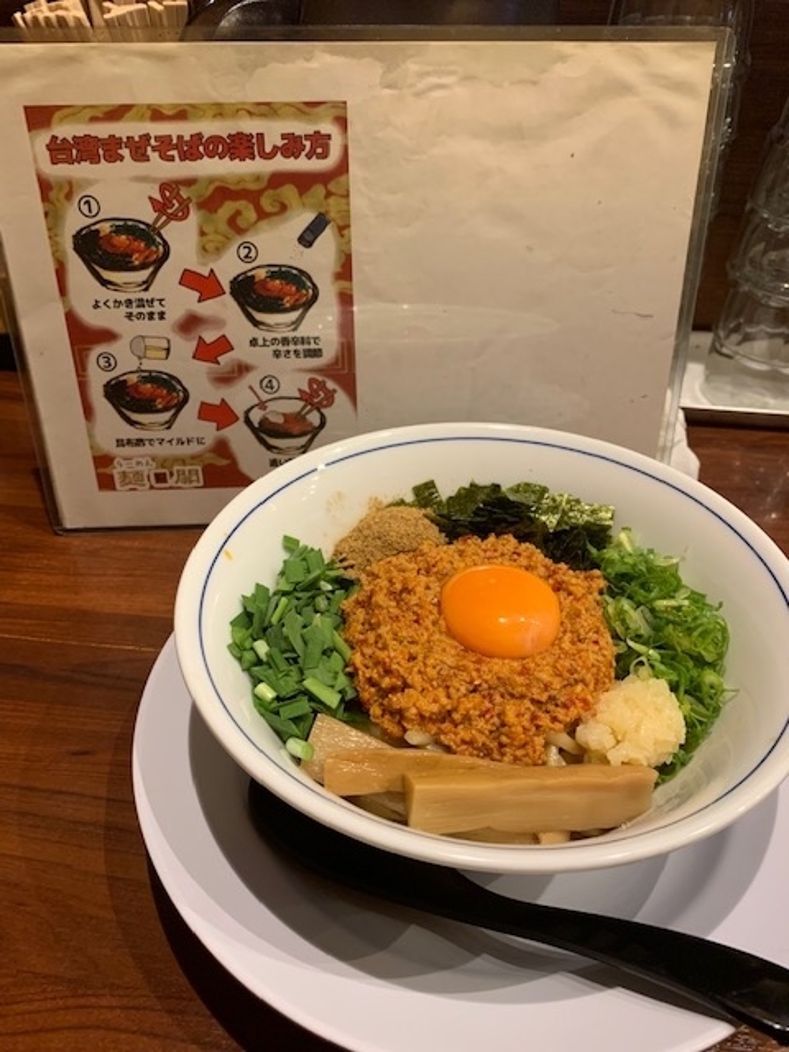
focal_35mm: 26
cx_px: 394
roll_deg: +0.0
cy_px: 526
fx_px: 790
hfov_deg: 53.1
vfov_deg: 67.3
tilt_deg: -36.8
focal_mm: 4.25
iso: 250
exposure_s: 1/60
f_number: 1.8
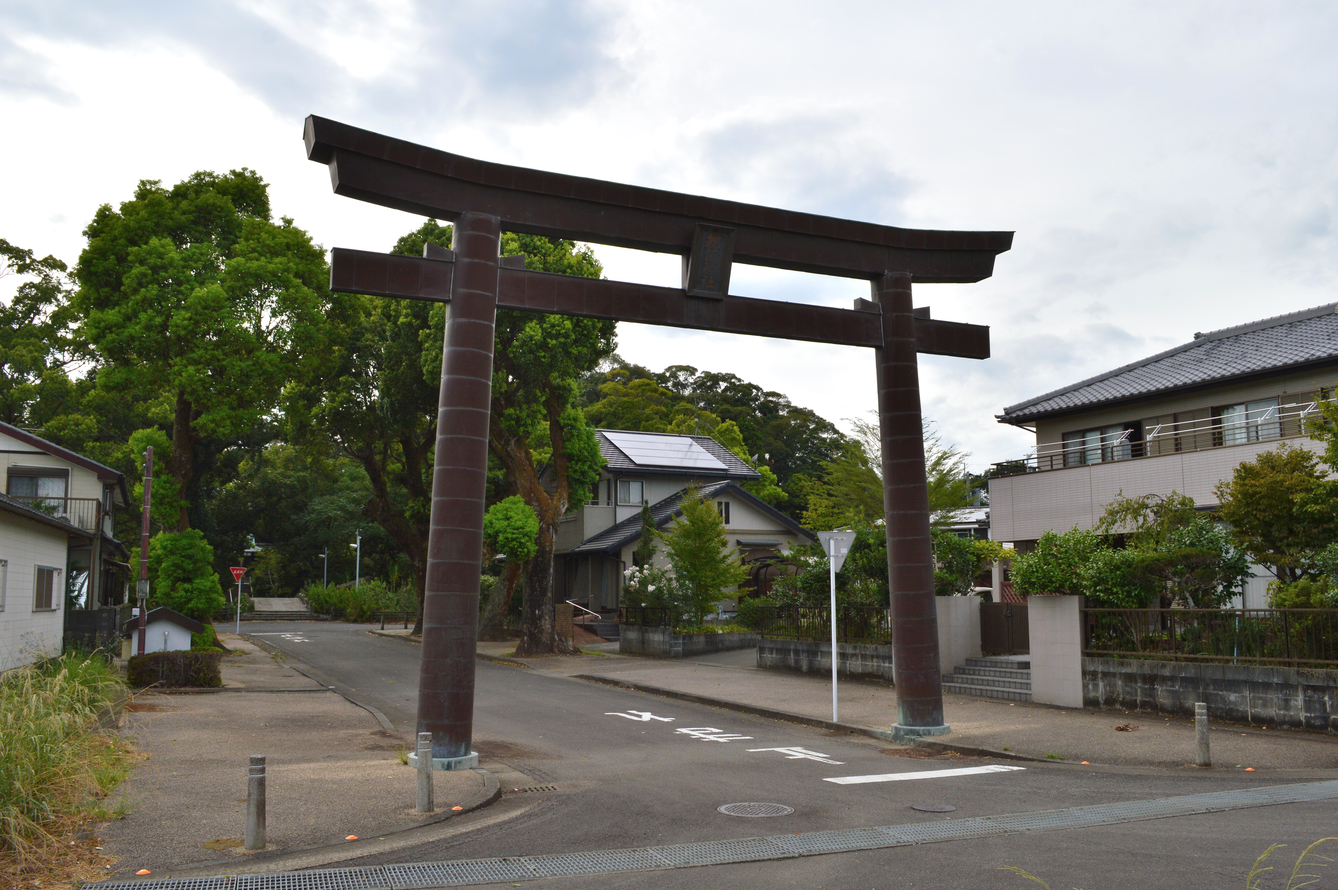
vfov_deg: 43.5
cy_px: 445
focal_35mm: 30
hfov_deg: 62.0
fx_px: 1114
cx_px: 669
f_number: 10
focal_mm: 20
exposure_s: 1/400
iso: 200
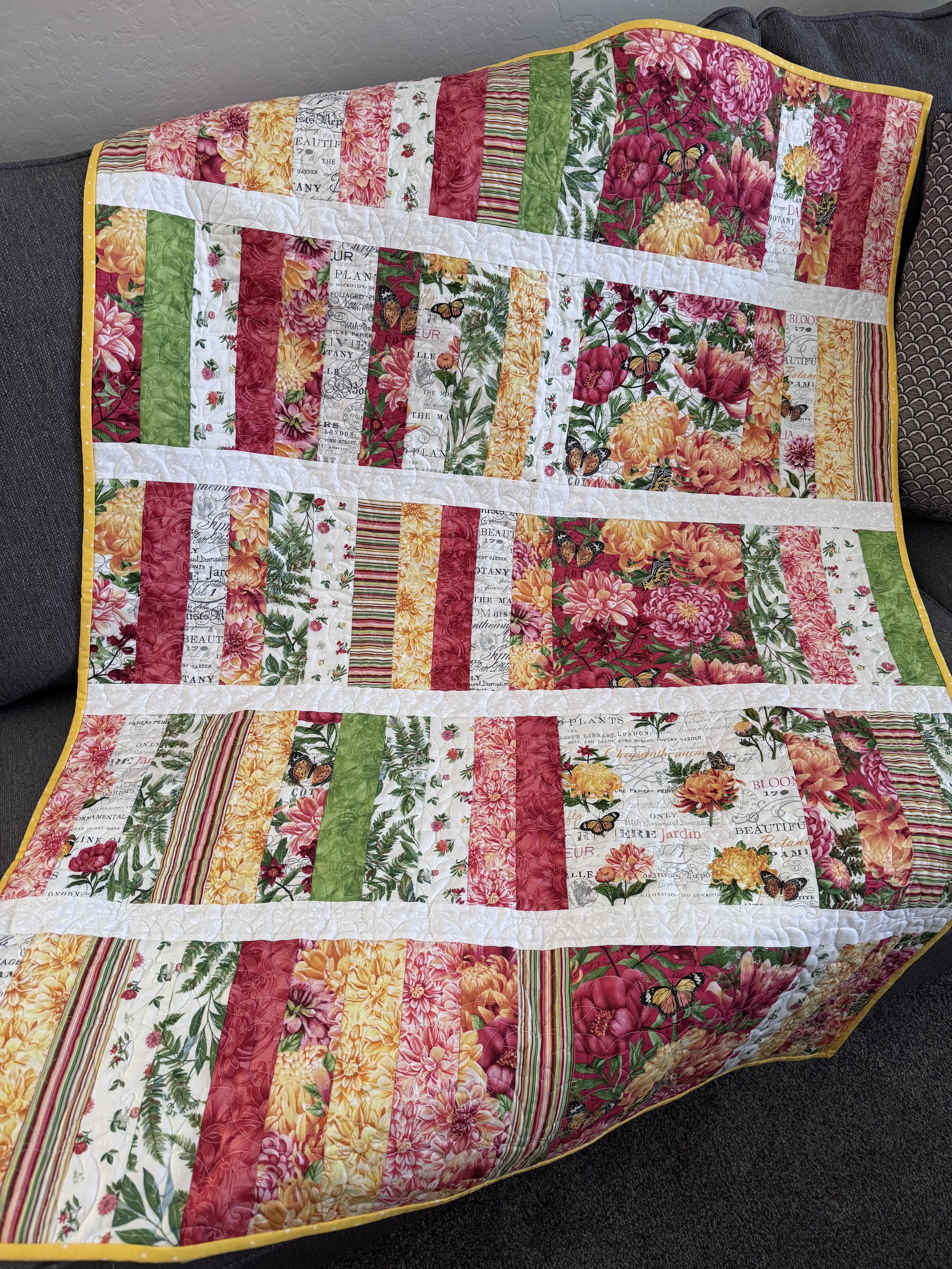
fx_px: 880
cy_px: 634
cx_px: 476
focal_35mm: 24
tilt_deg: -46.4
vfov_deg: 71.6
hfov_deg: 56.8
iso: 250
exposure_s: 1/60
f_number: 1.78
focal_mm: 6.76
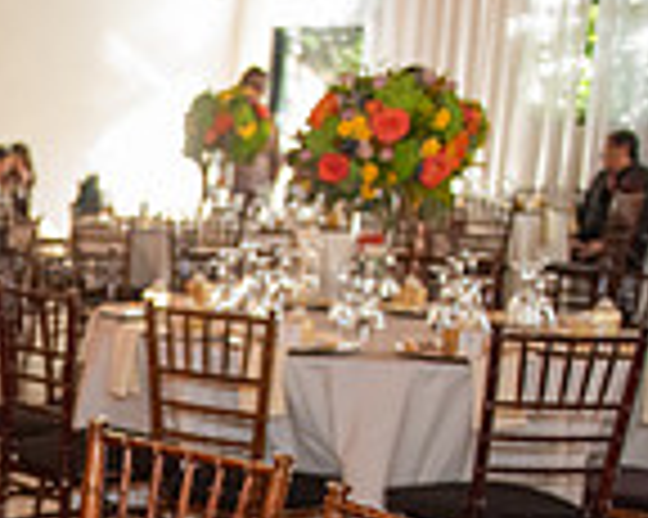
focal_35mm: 91
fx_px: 1744
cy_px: 610
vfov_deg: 16.2
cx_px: -364
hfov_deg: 18.3
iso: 2000
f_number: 2.8
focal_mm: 24
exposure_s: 1/200
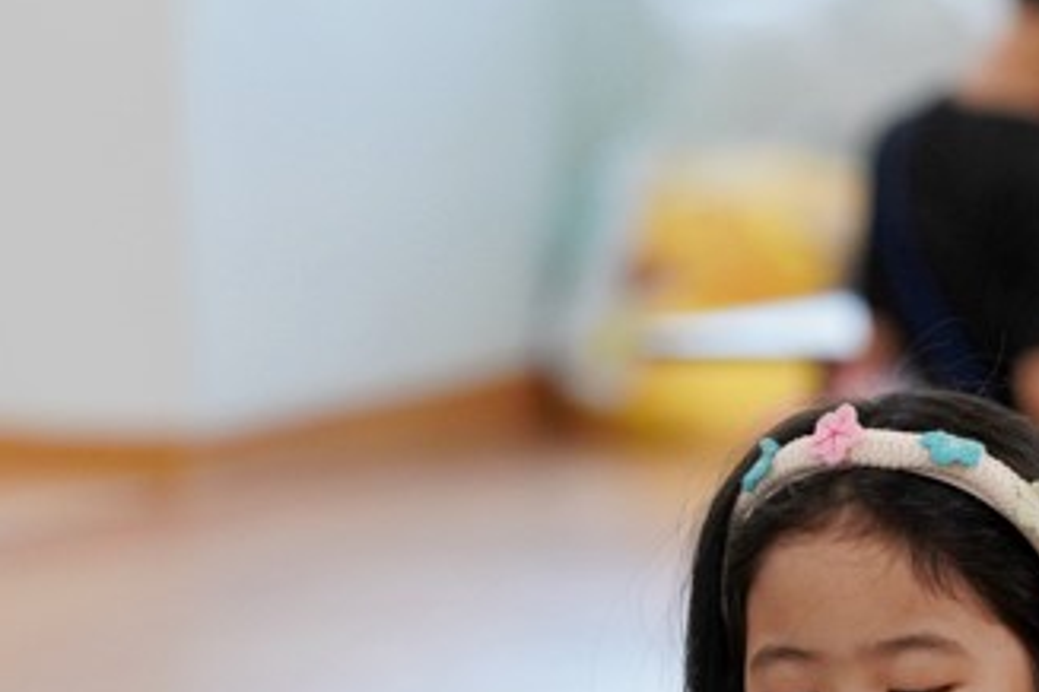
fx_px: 13102
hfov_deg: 4.5
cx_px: 327
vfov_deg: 3.0
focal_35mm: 454
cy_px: 435
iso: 2000
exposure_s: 1/200
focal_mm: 165
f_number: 4
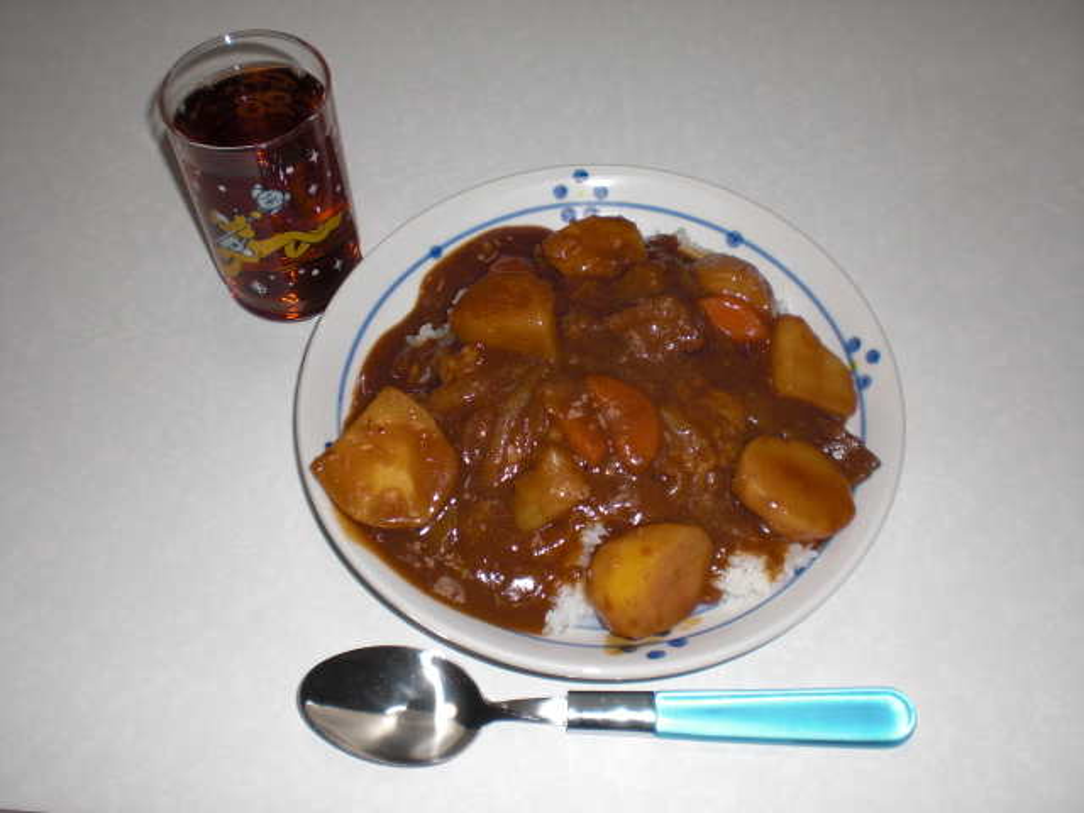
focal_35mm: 38
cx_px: 542
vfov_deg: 37.7
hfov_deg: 49.0
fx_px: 1190
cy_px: 406
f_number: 3.1
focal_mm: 6.3
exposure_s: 1/60
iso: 64
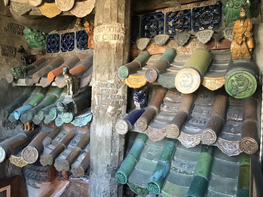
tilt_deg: -1.1
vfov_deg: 49.7
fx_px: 213
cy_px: 98
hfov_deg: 63.4
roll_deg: -0.4
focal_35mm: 28
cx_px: 132
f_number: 1.8
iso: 80
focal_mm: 3.99
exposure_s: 1/15
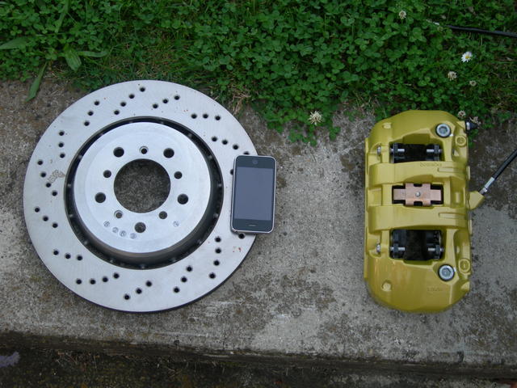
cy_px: 194
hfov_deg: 37.5
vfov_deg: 28.6
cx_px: 258
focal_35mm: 51
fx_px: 762
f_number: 3.2
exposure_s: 1/126
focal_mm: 10.6
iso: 50
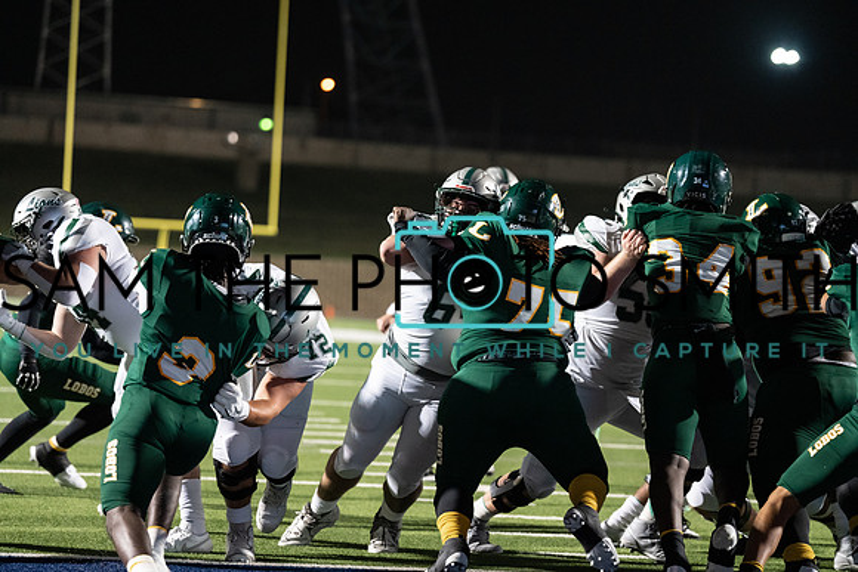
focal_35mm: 133
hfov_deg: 15.4
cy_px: 286
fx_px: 3170
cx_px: 429
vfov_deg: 10.3
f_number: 2.8
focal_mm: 133
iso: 5000
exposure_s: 1/1250
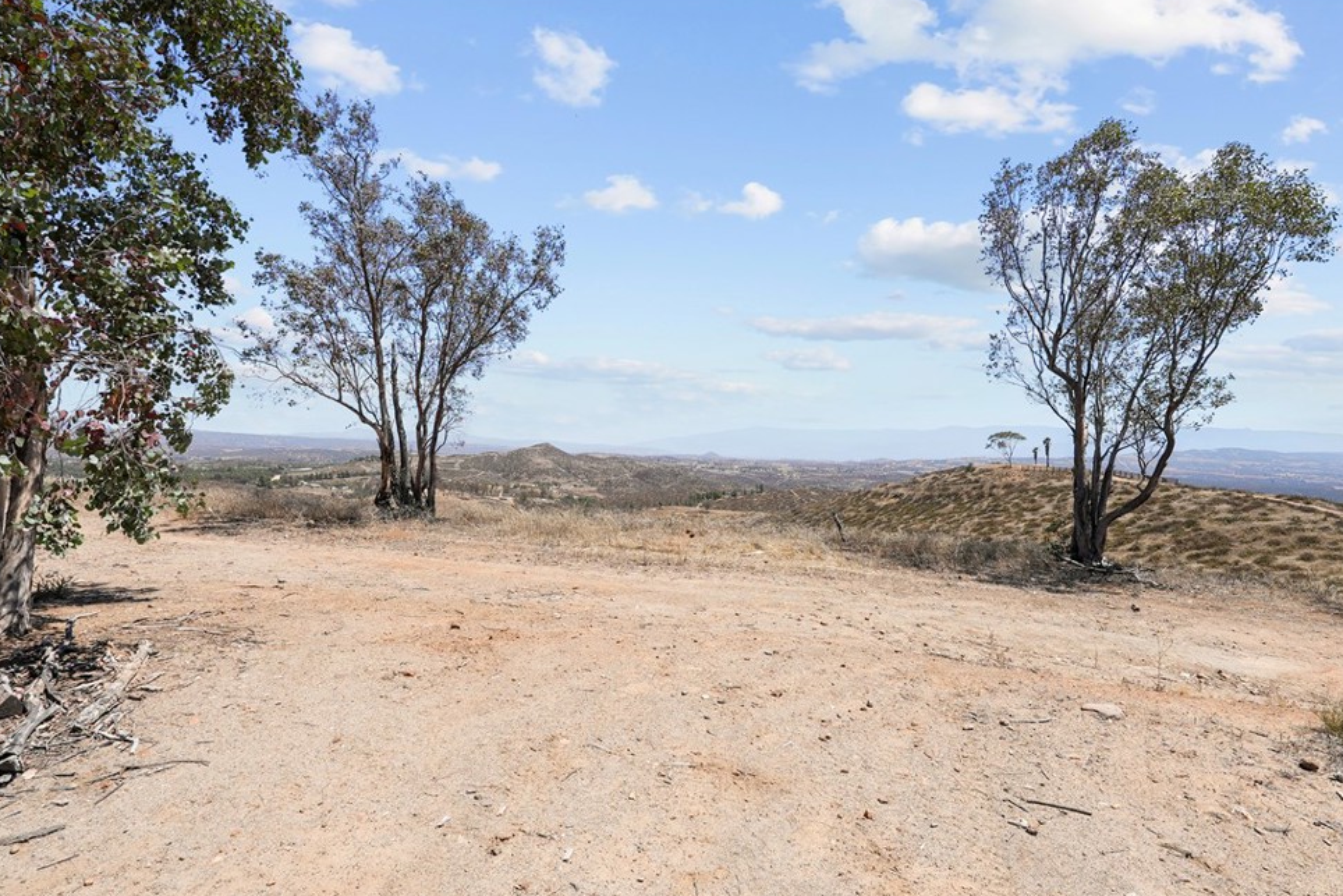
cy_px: 463
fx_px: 634
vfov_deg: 70.4
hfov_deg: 93.3
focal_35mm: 17
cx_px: 666
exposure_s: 1/160
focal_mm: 16
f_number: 11
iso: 100
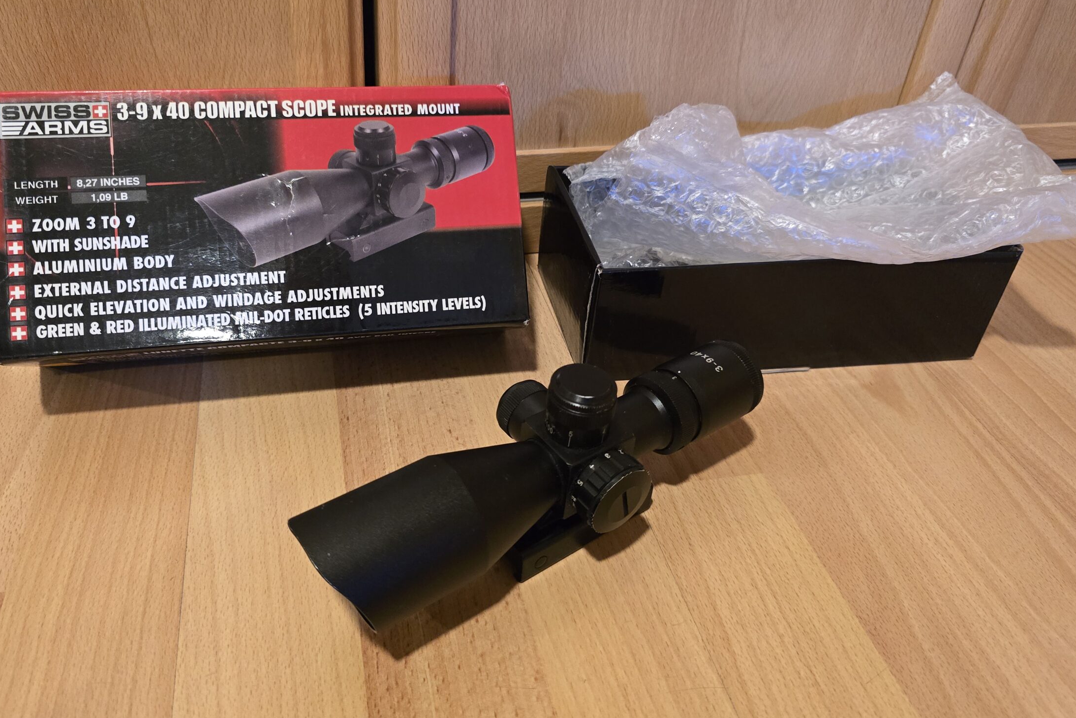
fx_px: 837
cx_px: 485
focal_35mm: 28
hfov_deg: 65.3
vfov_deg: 46.2
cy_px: 300
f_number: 1.7
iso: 1250
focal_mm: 6.3
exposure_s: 1/100
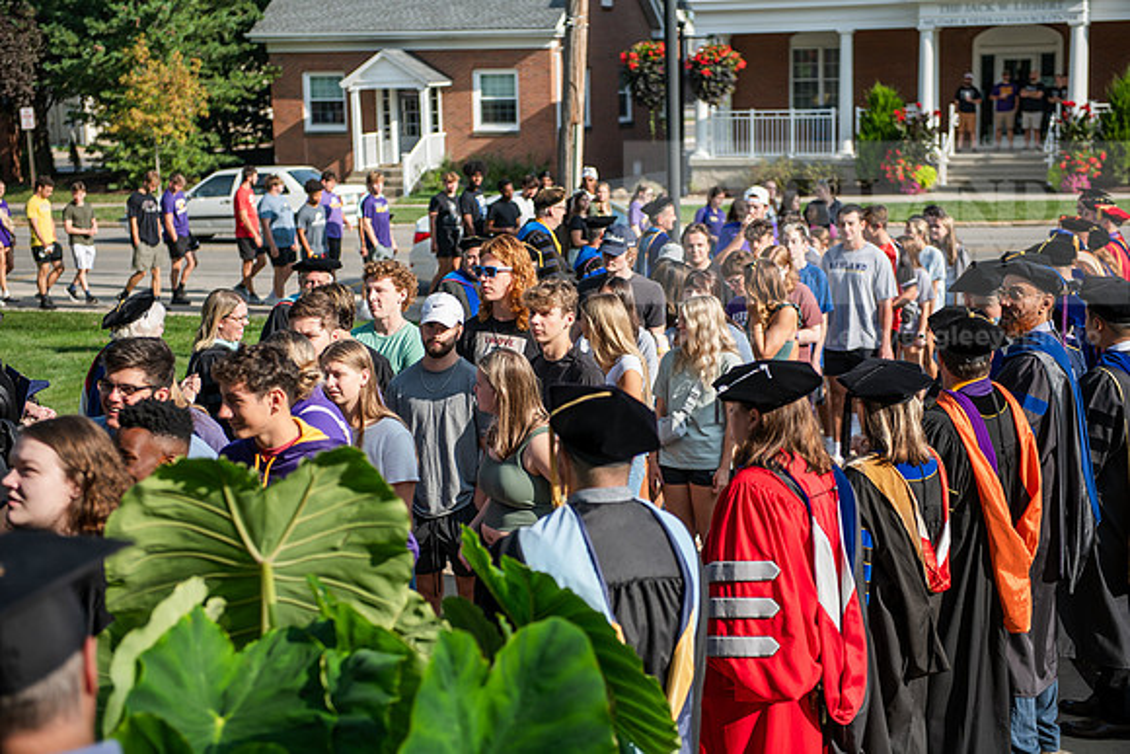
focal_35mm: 62
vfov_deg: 21.9
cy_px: 377
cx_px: 565
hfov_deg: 32.4
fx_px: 1946
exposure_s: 1/500
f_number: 3.2
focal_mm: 62
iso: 80
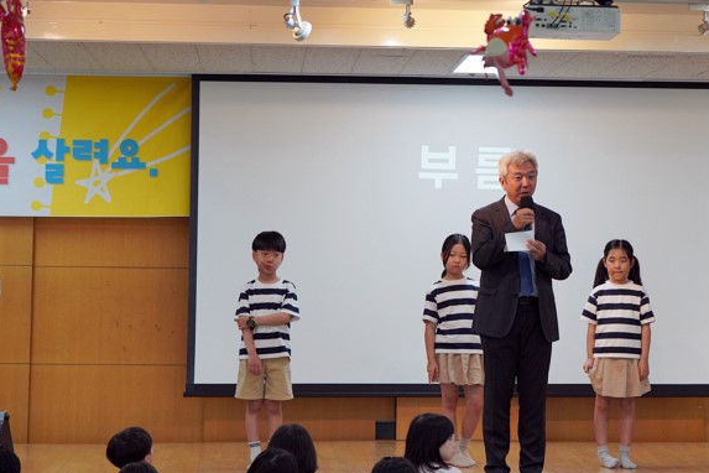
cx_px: 522
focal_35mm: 110
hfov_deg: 18.5
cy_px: 116
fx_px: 2166
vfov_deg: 12.4
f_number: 4
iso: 800
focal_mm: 70
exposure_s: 1/160
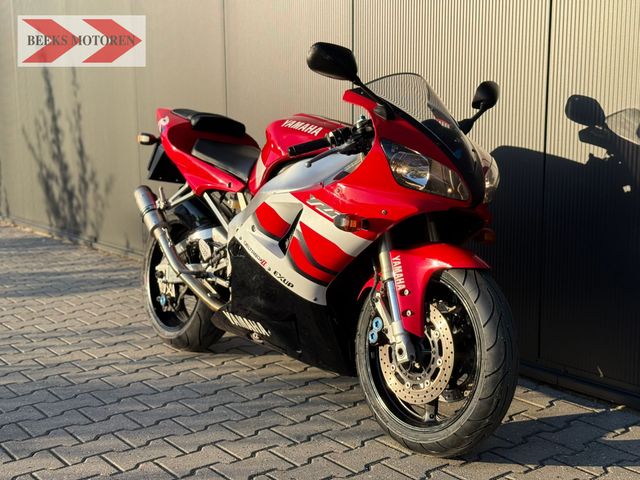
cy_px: 240
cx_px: 320
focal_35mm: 48
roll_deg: +0.5
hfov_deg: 39.7
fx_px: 887
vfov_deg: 30.3
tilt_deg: -7.9
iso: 64
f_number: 1.78
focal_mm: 6.76
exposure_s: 1/1575
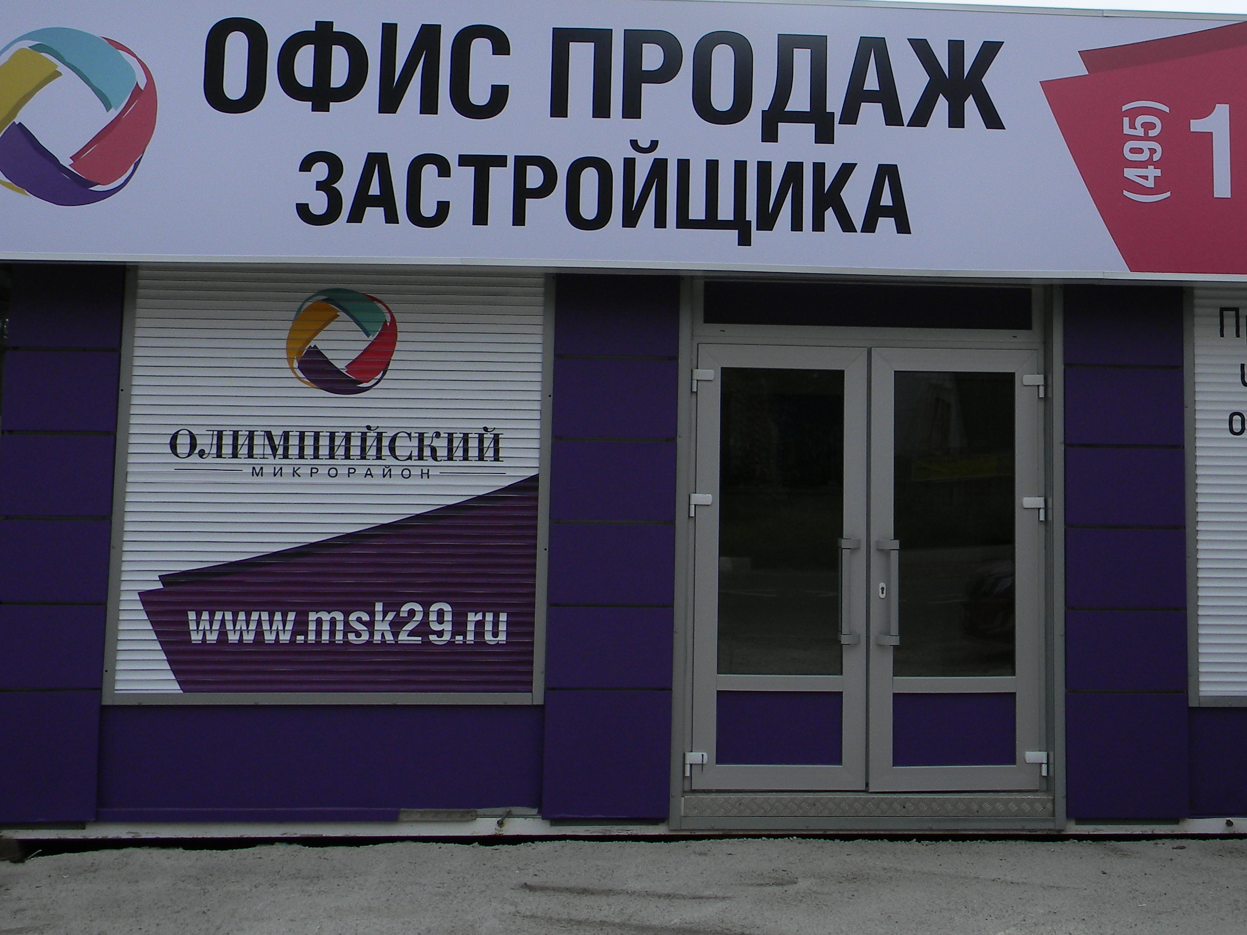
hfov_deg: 35.9
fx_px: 1909
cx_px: 812
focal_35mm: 53
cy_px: 278
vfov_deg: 27.3
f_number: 3.7
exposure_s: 1/670
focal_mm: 6.4
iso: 80
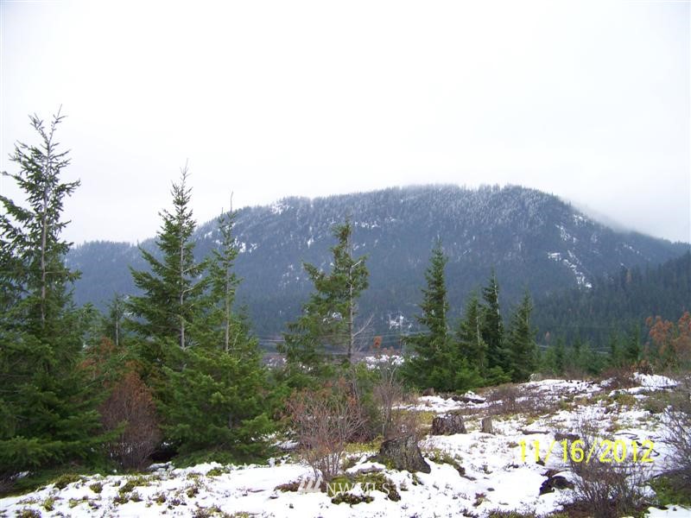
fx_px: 719
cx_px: 346
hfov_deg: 51.4
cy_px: 259
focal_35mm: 36
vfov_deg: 39.7
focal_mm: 5.85
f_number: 2.8
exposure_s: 1/30
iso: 100
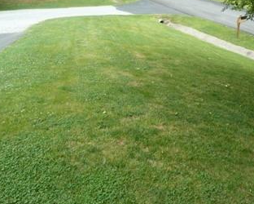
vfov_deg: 42.3
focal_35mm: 35
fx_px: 263
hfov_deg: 51.5
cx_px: 136
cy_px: 99
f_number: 3.3
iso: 80
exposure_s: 1/80
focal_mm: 4.1
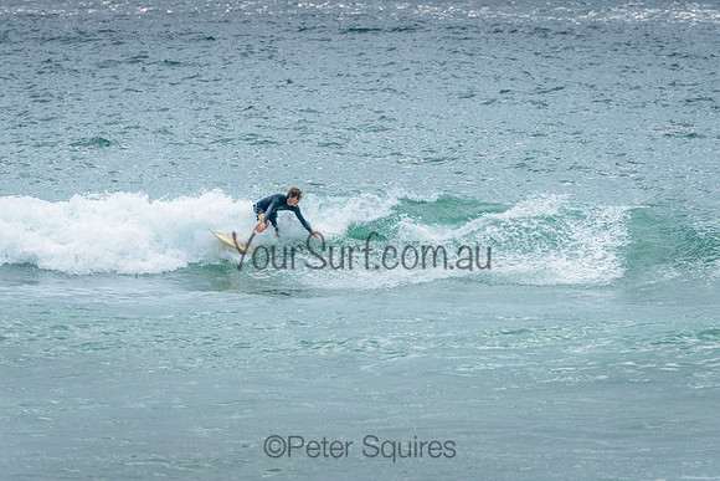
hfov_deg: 4.2
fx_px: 9805
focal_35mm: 490
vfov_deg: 2.8
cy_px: 215
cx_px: 363
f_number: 9
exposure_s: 1/1600
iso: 500
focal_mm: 400
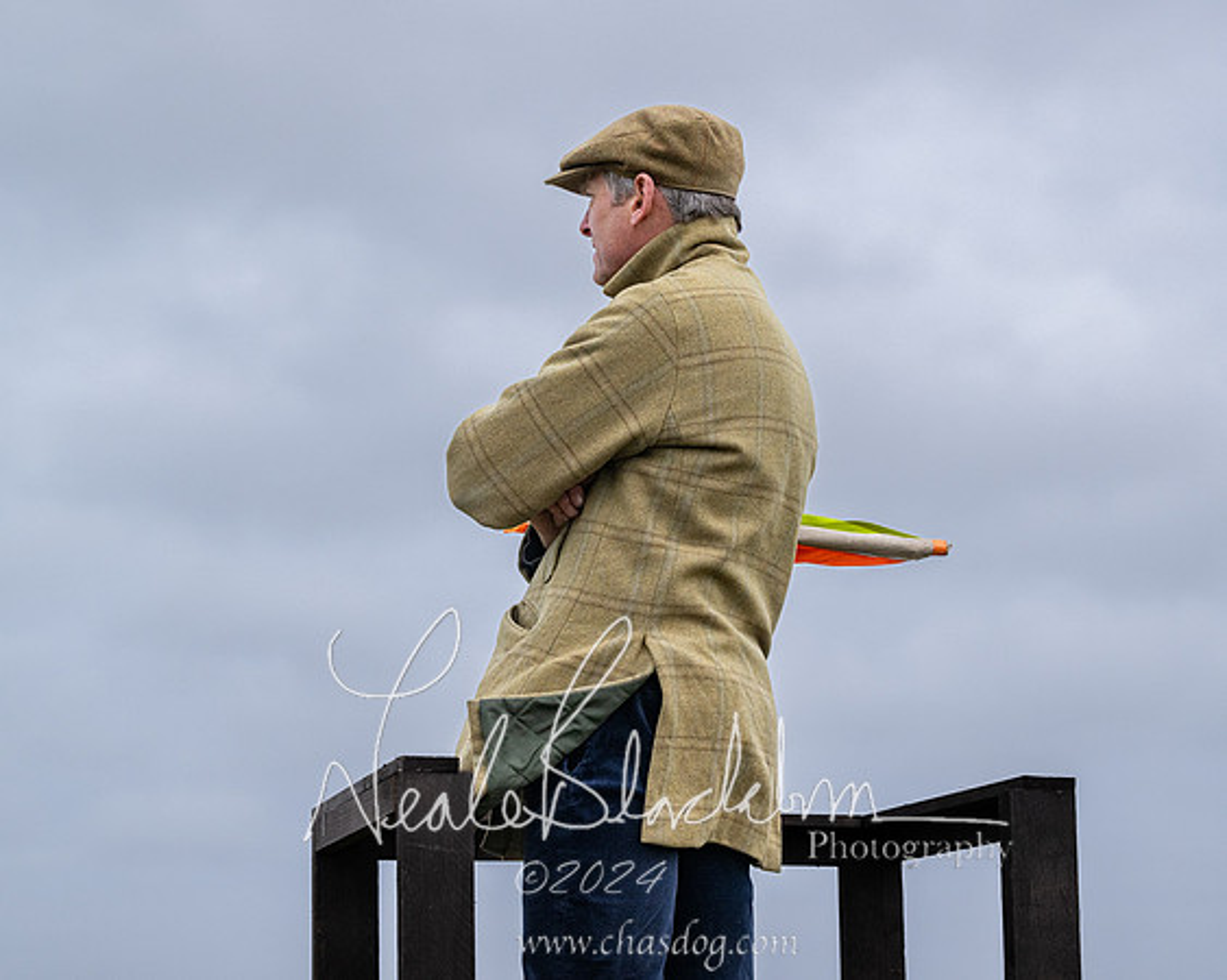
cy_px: 516
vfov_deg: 18.5
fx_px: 3012
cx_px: 615
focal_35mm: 83
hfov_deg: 23.0
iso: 800
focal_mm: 70
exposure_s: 1/4000
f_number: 4
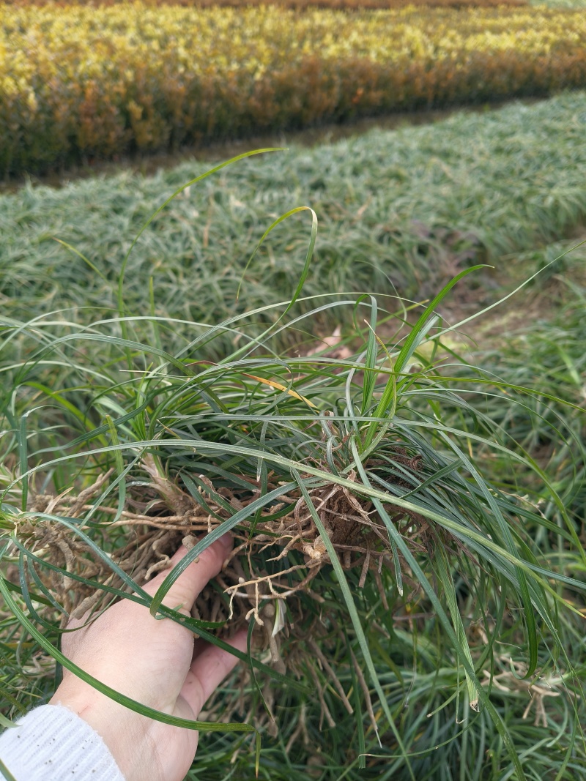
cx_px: 293
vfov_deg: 67.3
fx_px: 587
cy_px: 390
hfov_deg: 53.1
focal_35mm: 26
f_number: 1.8
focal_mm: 4.84
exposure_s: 1/421
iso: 80
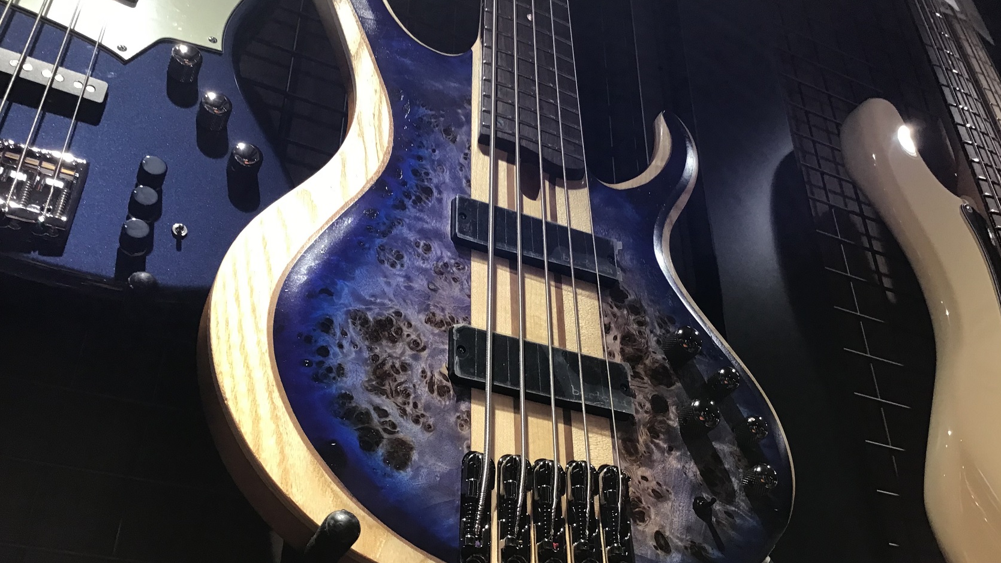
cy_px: 294
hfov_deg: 58.0
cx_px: 503
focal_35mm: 34
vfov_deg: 34.7
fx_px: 902
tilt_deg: +33.2
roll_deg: +0.2
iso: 50
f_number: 2.4
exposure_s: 1/30
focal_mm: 3.3
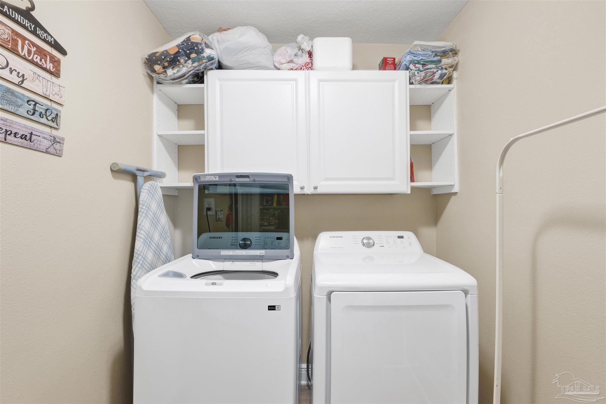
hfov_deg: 96.7
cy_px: 202
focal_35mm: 16
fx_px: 269
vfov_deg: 73.7
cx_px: 303
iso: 400
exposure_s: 1/2.5
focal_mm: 16
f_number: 11
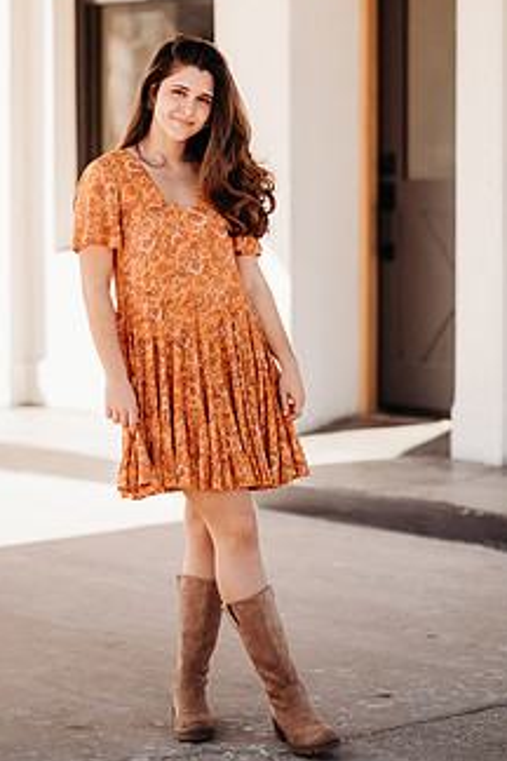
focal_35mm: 118
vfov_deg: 17.3
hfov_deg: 11.6
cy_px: 277
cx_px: 178
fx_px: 2493
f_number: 2
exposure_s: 1/2000
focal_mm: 85
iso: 160
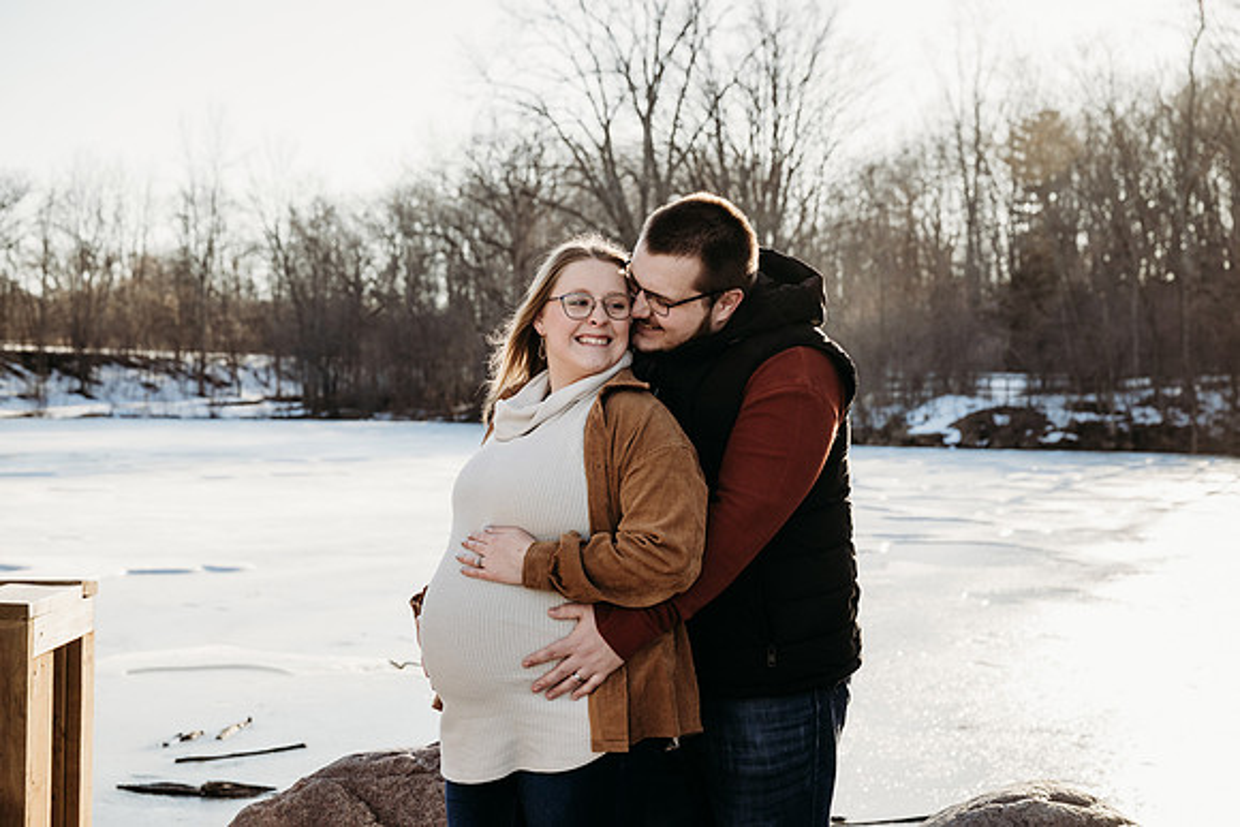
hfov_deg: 34.5
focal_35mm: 58
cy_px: 414
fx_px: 1998
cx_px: 620
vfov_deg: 23.4
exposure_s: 1/500
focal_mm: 58
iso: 320
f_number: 5.6
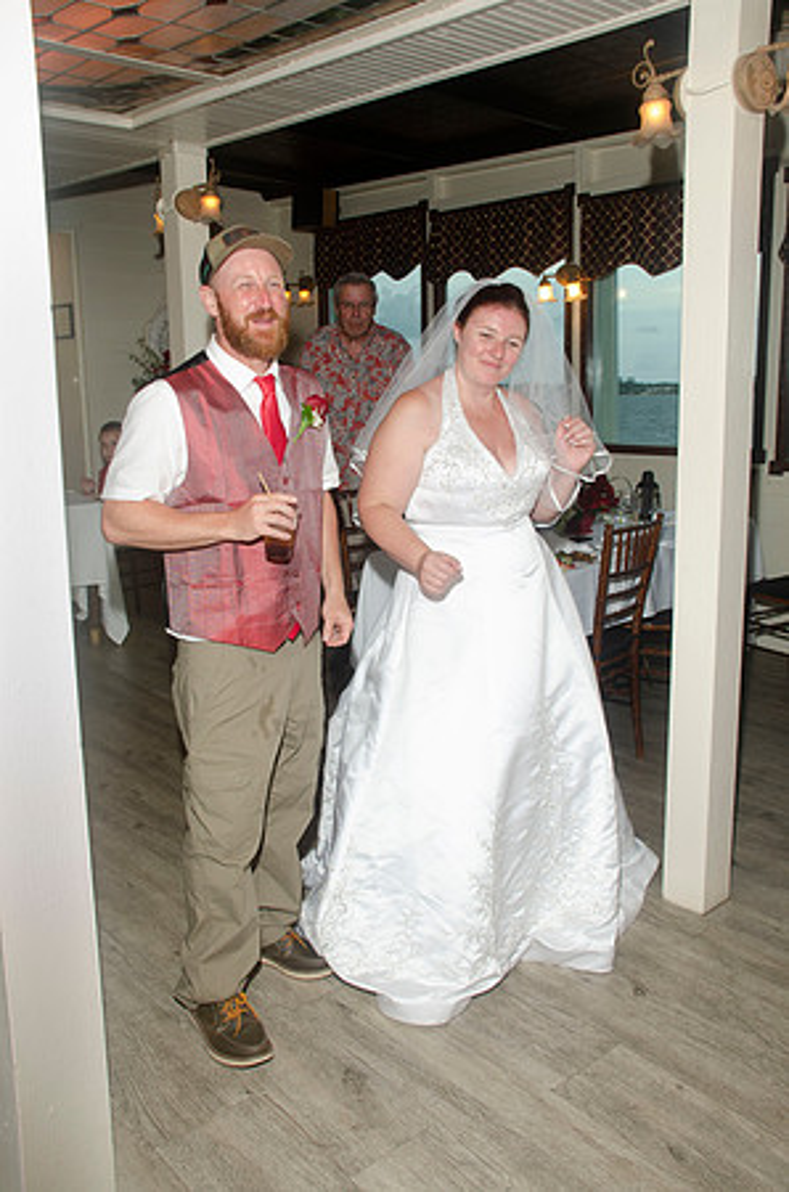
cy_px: 596
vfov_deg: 57.3
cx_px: 394
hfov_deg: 39.8
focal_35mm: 33
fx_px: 1090
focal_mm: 22
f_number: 5.6
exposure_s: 1/60
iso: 400
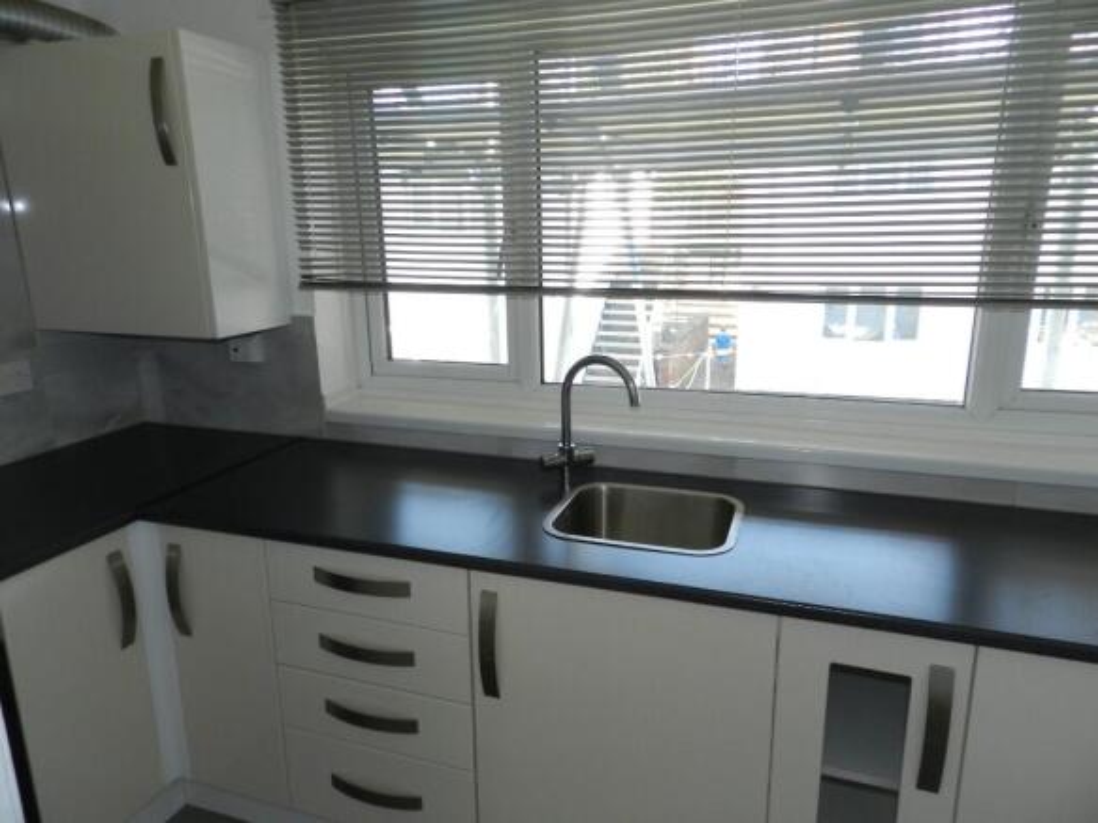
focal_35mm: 23
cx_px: 549
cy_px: 412
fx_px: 729
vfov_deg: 58.9
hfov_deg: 73.9
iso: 160
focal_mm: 4
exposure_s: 1/50
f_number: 3.4
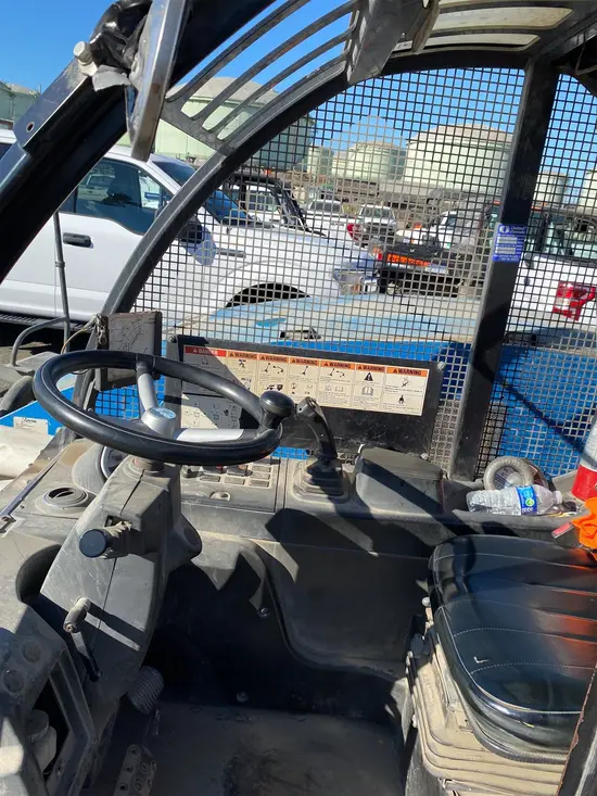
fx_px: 598
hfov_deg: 53.1
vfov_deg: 67.3
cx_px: 298
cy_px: 398
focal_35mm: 26
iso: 32
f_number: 1.8
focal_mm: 4.25
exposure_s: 1/1996
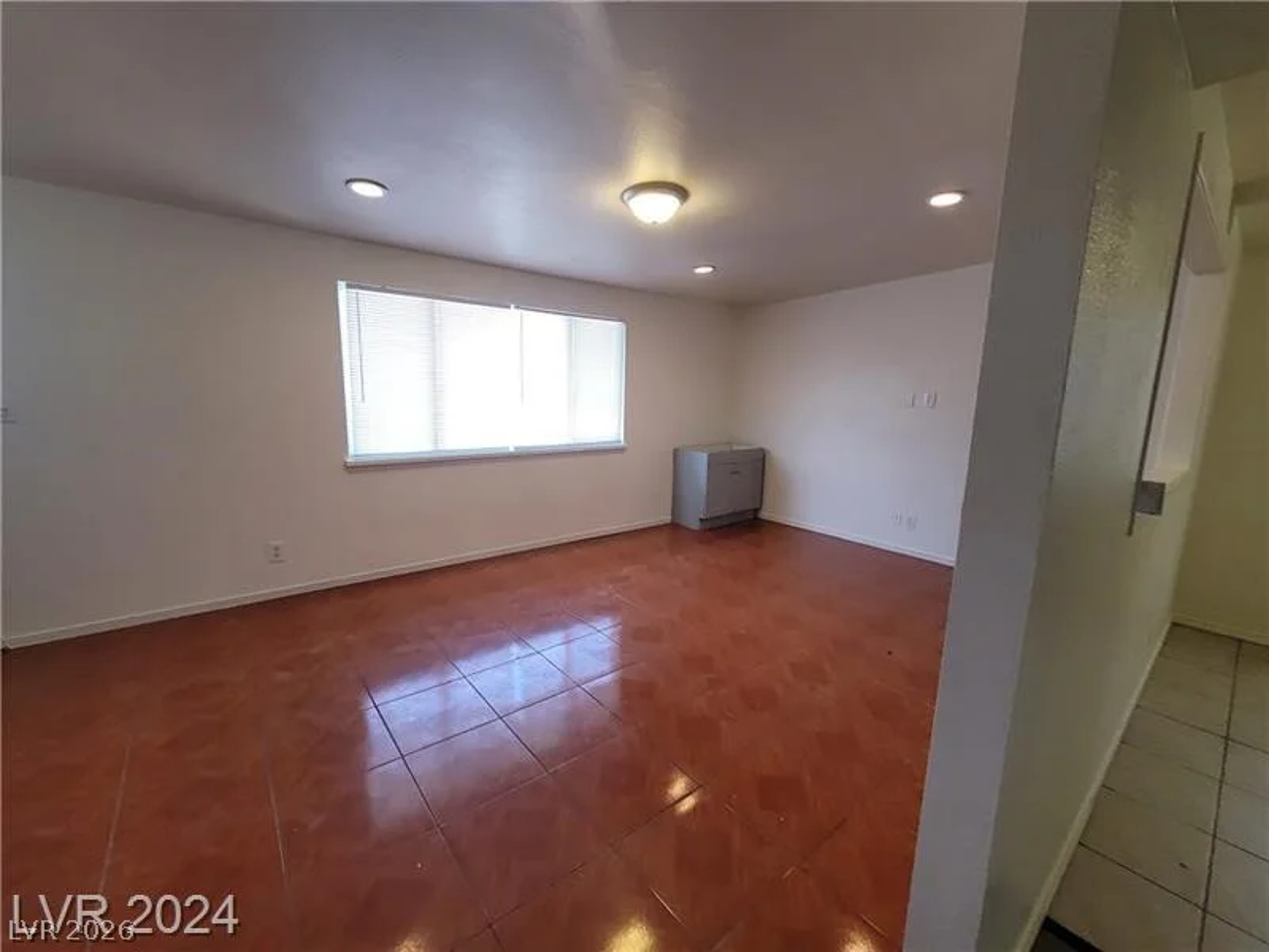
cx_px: 634
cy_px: 476
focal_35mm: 13
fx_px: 477
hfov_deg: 106.2
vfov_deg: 89.9
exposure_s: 1/60
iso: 200
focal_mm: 2.2
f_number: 2.2
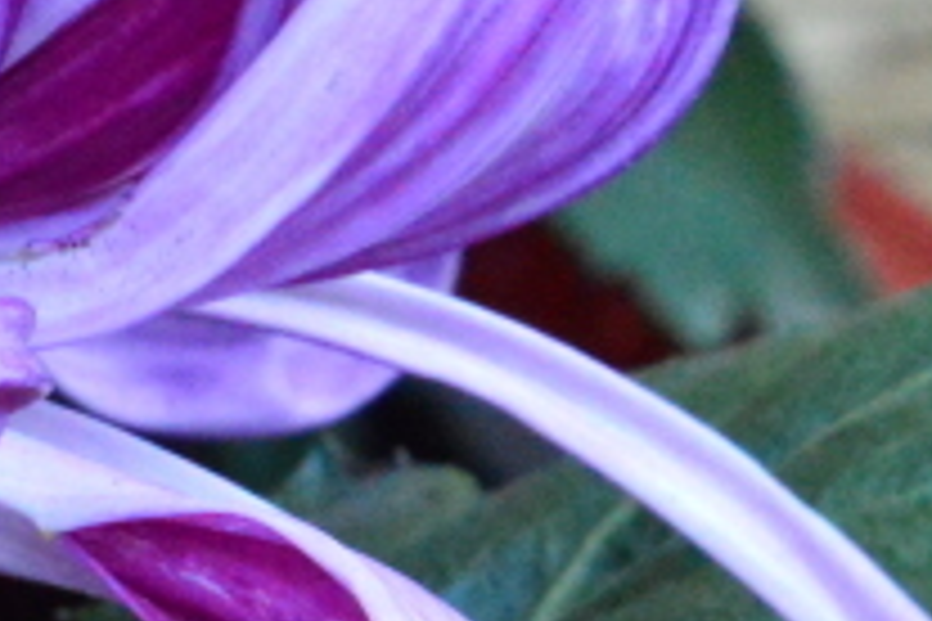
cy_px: 686
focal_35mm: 481
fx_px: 12464
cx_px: -549
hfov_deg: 4.3
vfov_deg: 2.9
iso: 6400
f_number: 18
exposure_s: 1/80
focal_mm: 65
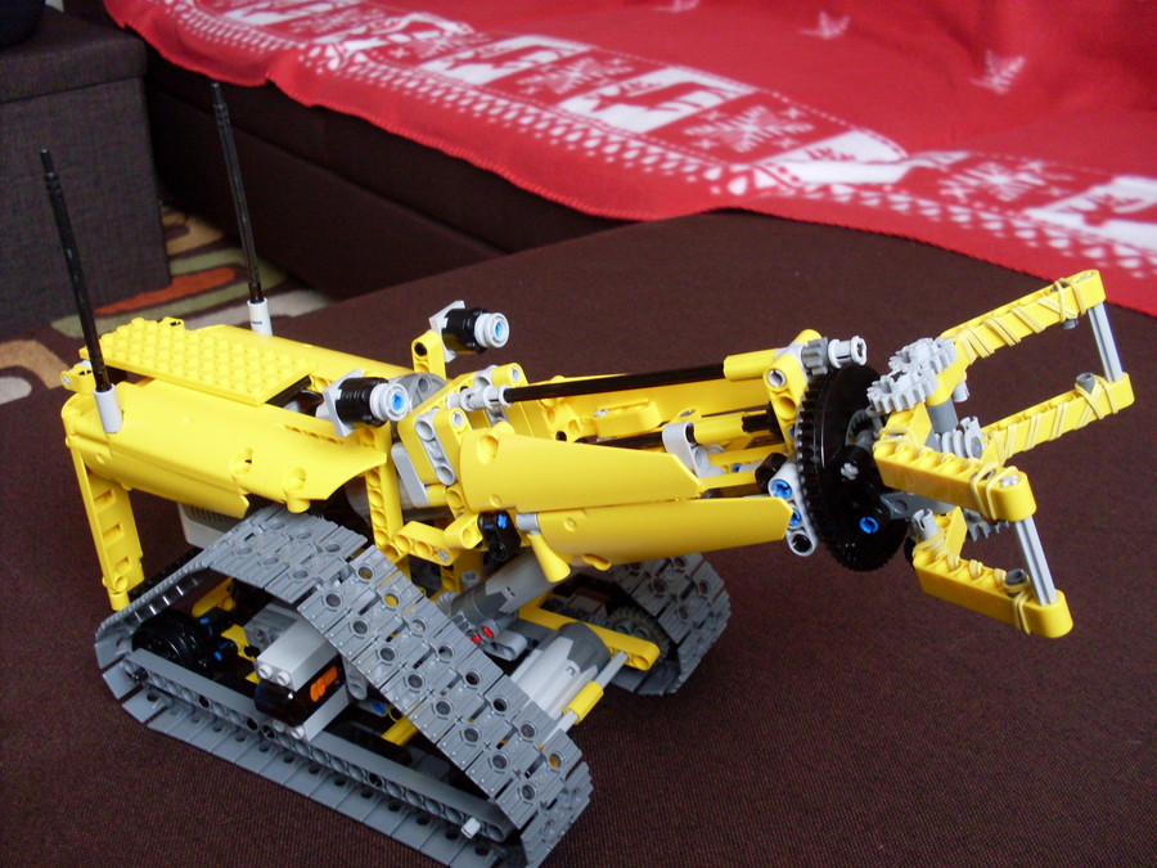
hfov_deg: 49.0
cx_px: 578
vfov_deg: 37.7
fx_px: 1270
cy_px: 434
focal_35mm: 38
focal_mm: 6.3
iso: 200
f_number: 2.8
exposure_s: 1/10
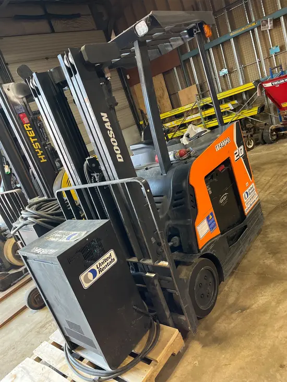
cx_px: 144
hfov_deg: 53.1
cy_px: 191
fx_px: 287
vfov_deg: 67.3
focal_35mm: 26
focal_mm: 5.1
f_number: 1.6
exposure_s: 1/60
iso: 320
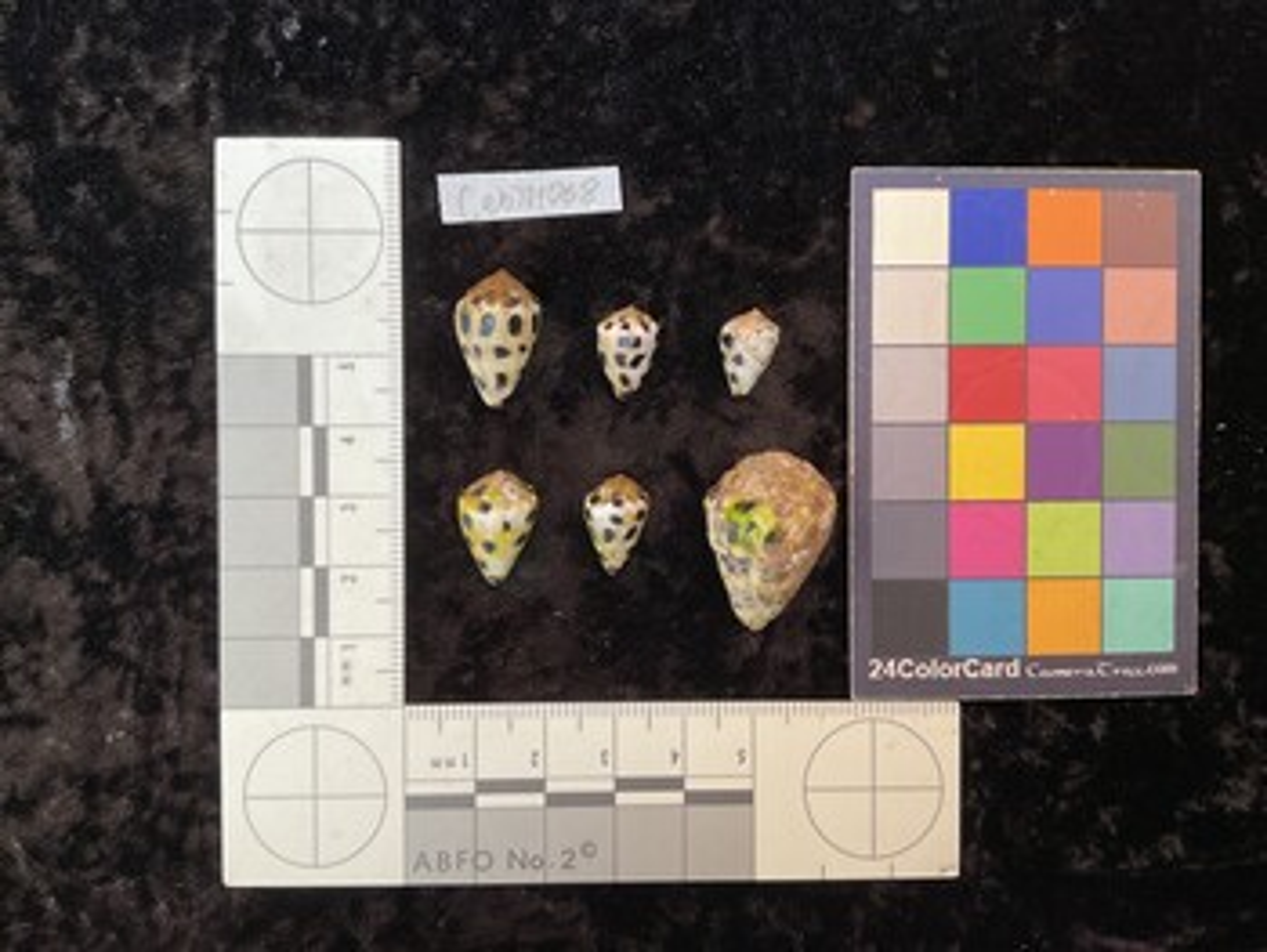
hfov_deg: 61.6
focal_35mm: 29
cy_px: 476
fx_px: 1062
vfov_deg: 48.3
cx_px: 634
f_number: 1.8
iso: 64
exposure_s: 1/50
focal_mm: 3
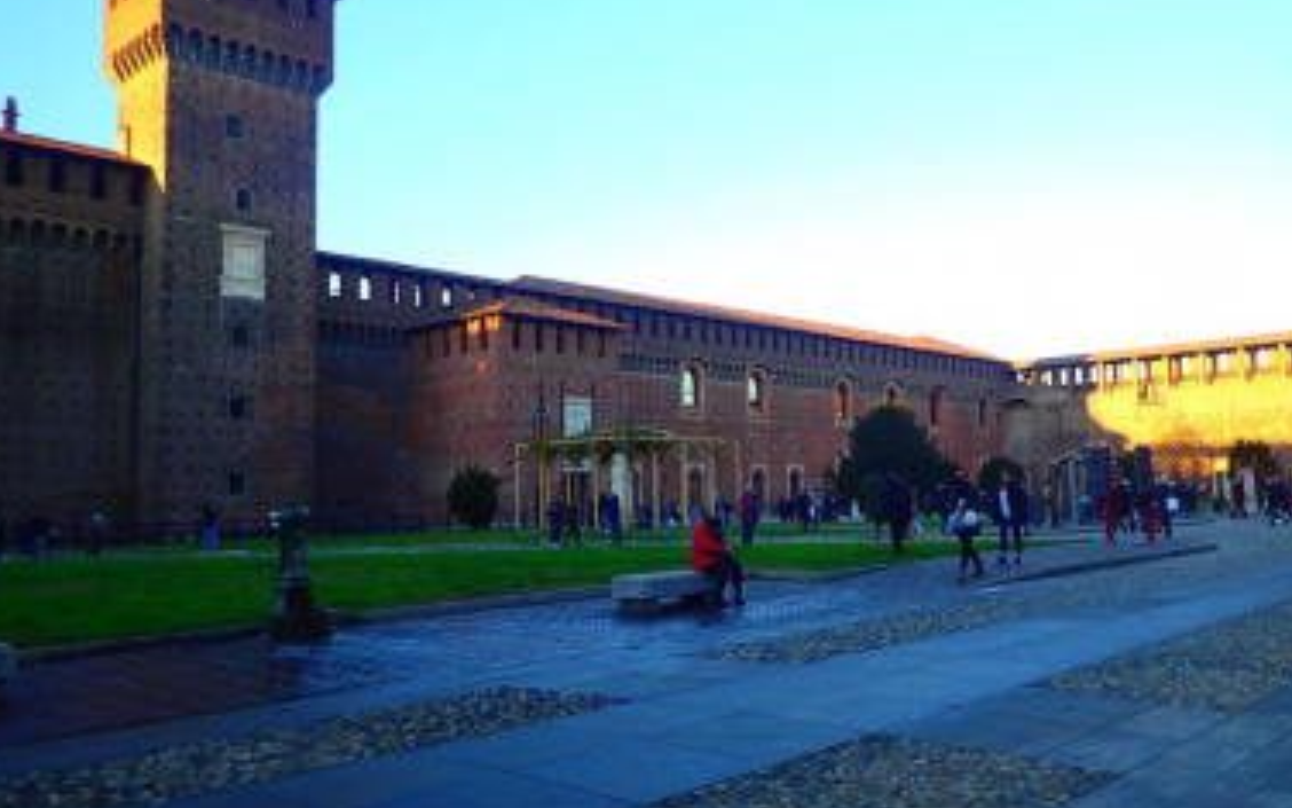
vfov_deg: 40.6
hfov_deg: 61.2
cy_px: 402
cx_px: 680
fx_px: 1092
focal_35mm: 31
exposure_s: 1/320
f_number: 2
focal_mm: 4.5
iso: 100
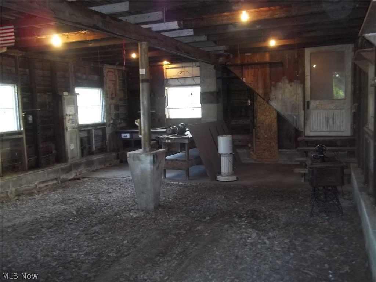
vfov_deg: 44.2
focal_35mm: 32
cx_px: 188
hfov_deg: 56.8
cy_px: 141
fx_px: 348
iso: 250
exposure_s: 1/30
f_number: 2.9
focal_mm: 5.7
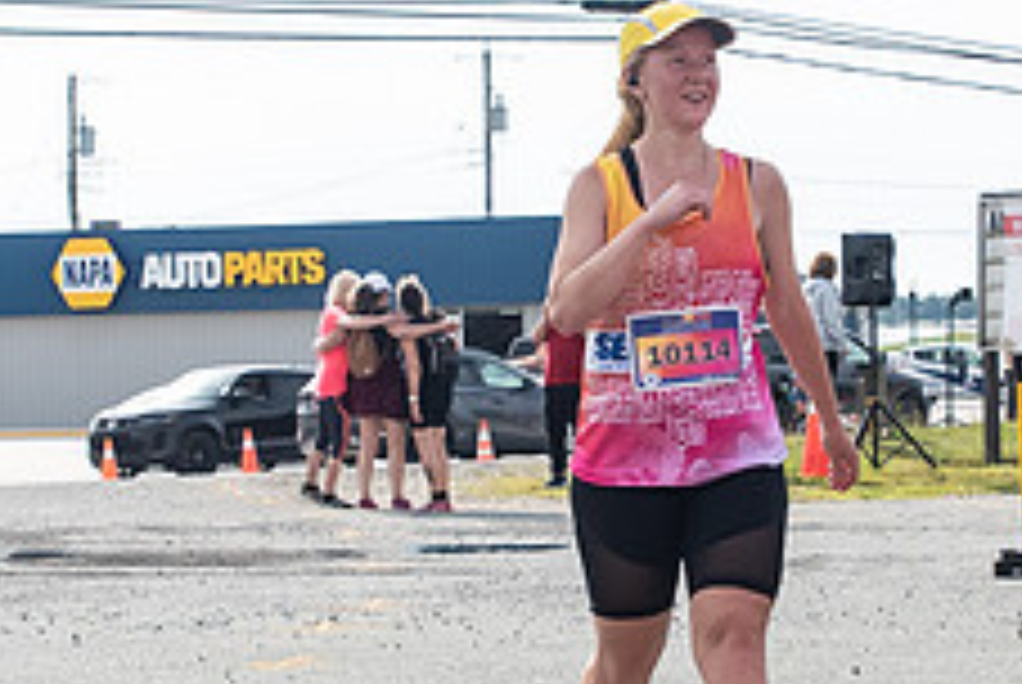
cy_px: 315
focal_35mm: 144
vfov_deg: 9.6
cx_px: 635
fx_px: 4093
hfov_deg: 14.2
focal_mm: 31
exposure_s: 1/3200
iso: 800
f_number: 4
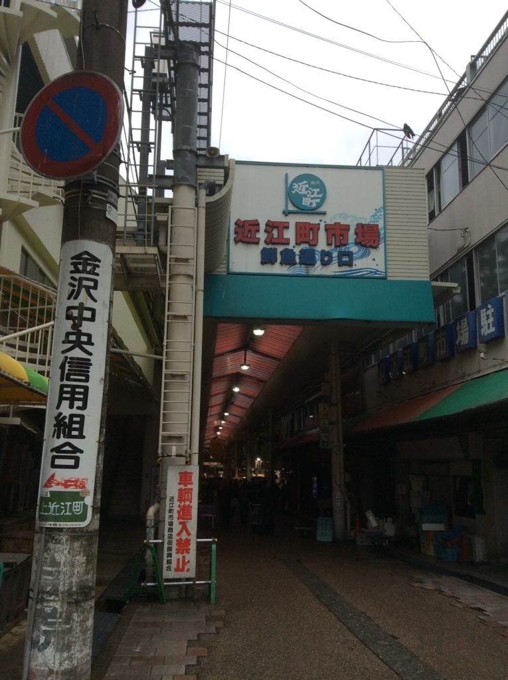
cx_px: 254
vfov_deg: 56.9
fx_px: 628
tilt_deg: +10.4
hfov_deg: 44.1
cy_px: 340
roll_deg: -1.7
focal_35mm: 32
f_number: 2.4
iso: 32
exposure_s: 1/274
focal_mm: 3.3
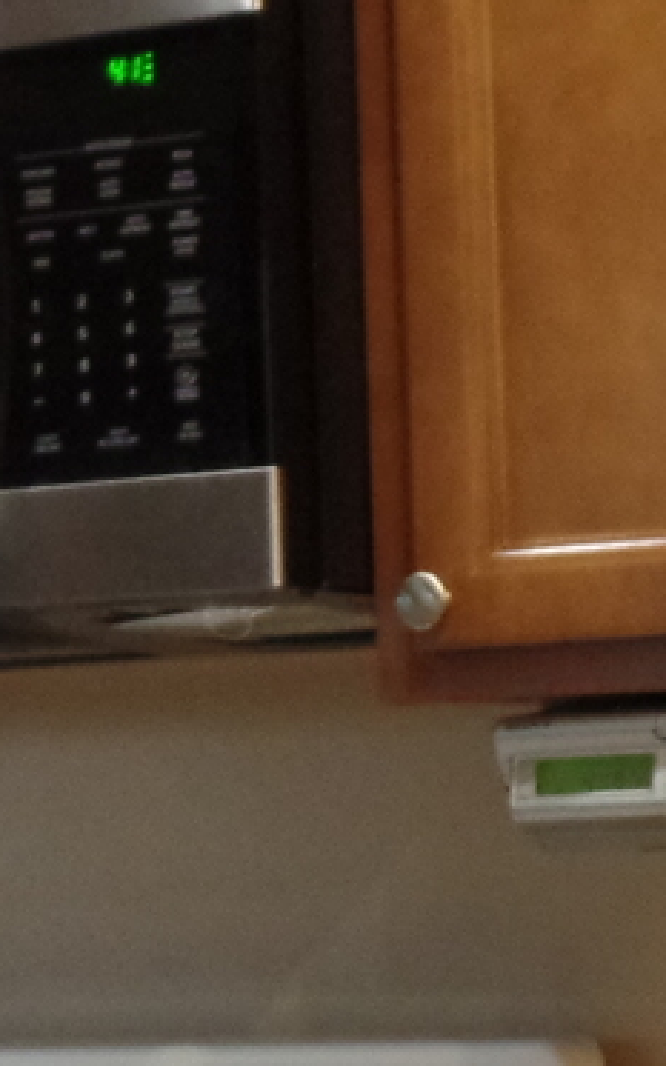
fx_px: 4997
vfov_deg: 12.0
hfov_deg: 7.5
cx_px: -232
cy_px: 1143
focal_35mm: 172
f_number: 3.2
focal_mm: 7.5
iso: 480
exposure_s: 1/15
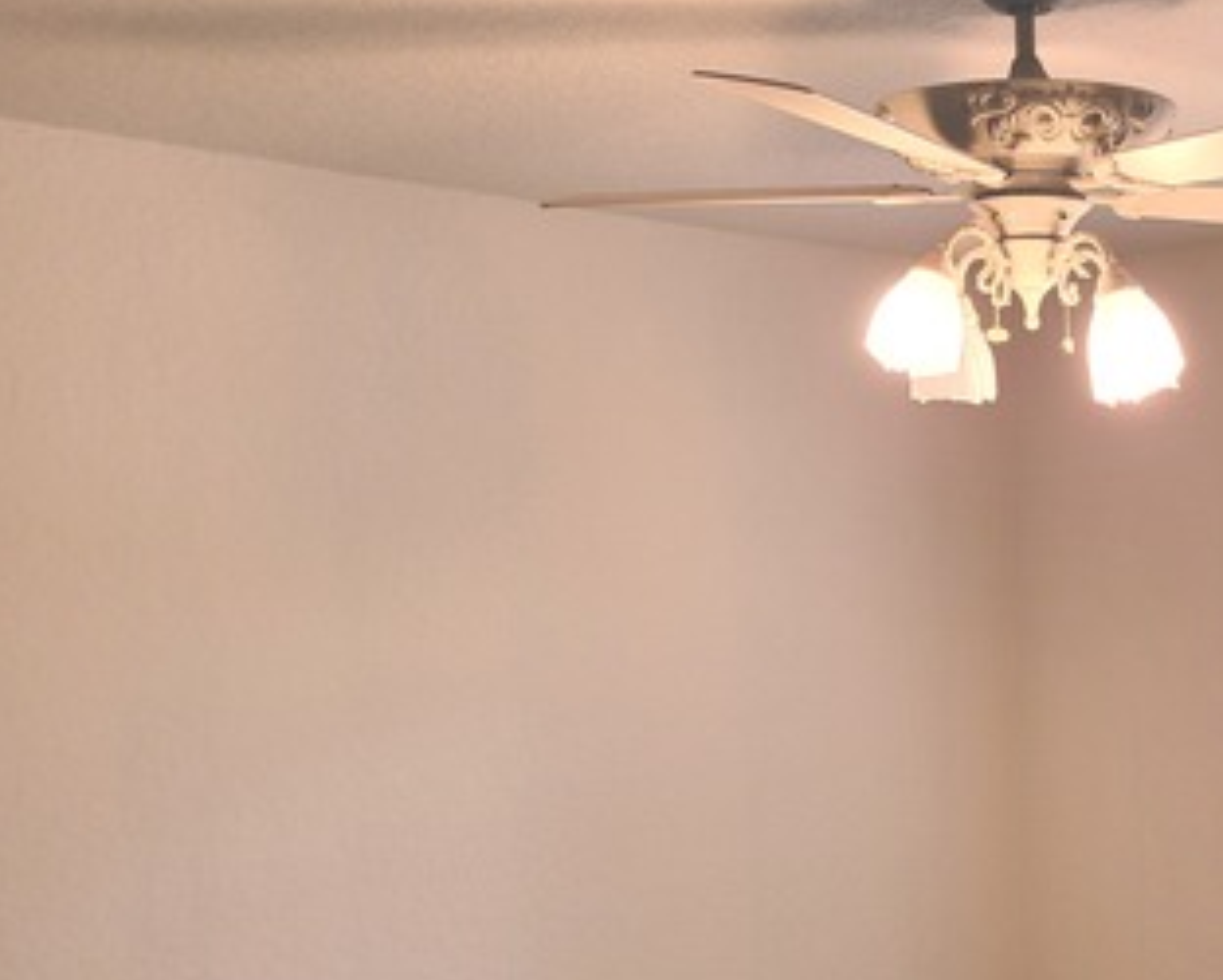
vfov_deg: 29.1
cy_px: 608
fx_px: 1883
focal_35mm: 52
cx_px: 1207
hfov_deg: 33.1
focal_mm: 5.4
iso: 100
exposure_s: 1/120
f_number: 1.8
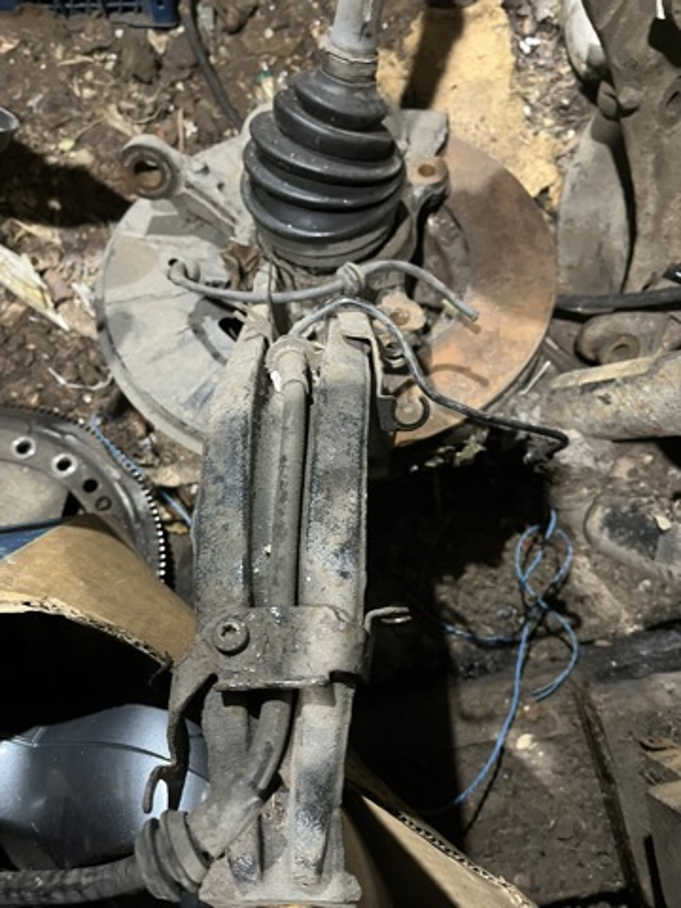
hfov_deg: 53.1
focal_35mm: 26
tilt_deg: -82.4
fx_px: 682
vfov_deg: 67.3
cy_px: 454
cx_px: 340
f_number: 1.6
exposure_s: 1/25
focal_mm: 5.1
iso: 640
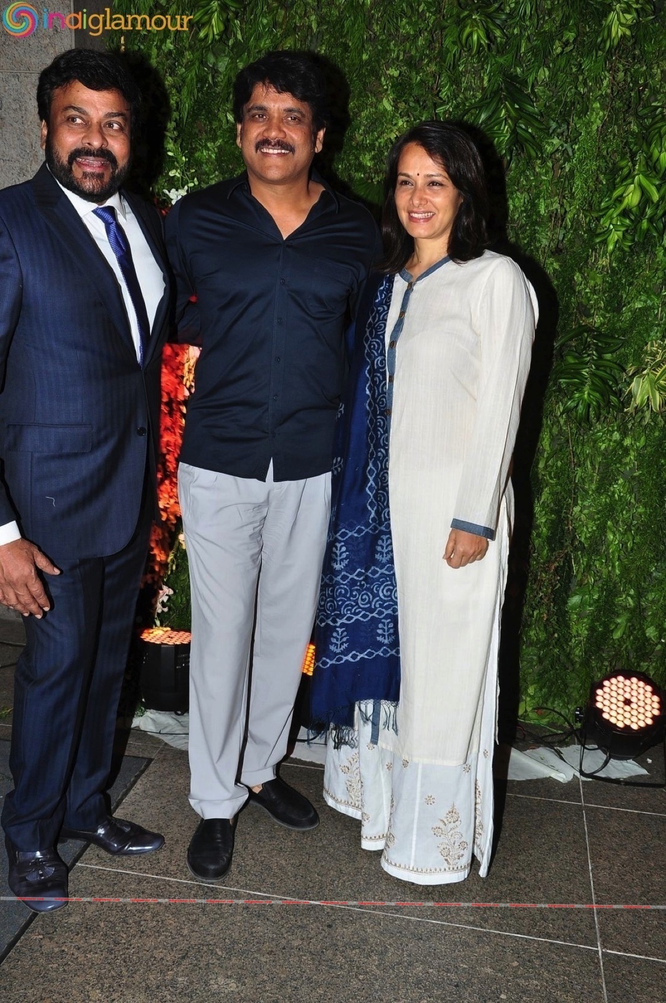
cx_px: 333
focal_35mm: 36
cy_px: 502
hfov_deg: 36.8
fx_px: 1001
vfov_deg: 53.2
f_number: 8
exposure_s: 1/125
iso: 200
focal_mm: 24
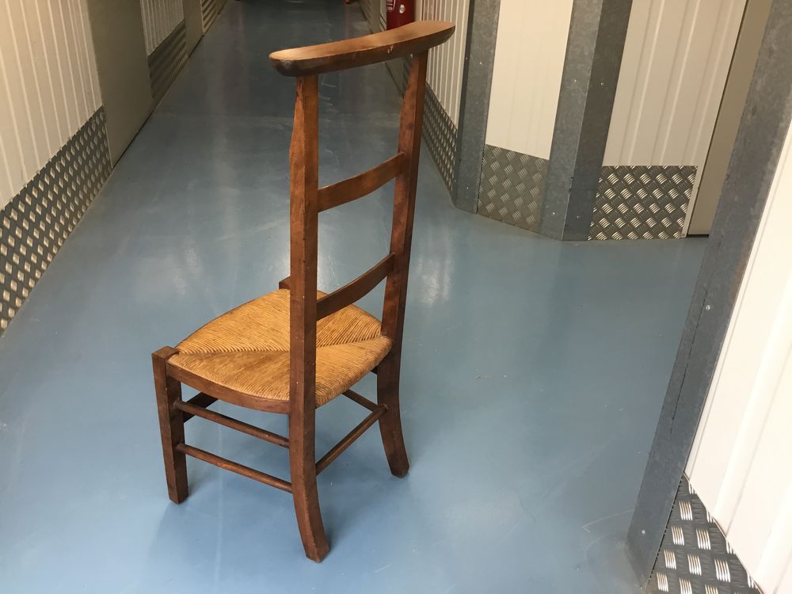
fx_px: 709
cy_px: 297
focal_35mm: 31
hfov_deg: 58.4
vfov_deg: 45.4
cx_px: 396
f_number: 2.4
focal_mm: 3.3
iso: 64
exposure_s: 1/33
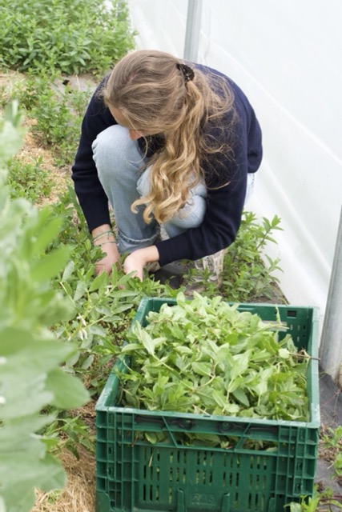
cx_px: 171
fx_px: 1068
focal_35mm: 75
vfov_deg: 27.0
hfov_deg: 18.2
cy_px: 256
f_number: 7.1
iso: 4000
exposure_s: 1/4000
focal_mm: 50
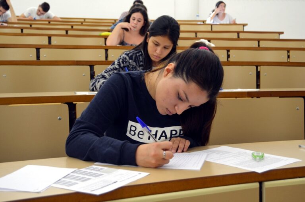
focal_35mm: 46
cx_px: 152
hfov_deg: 42.4
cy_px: 101
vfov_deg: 28.8
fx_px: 393
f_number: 4.2
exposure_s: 1/60
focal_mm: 31
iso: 400
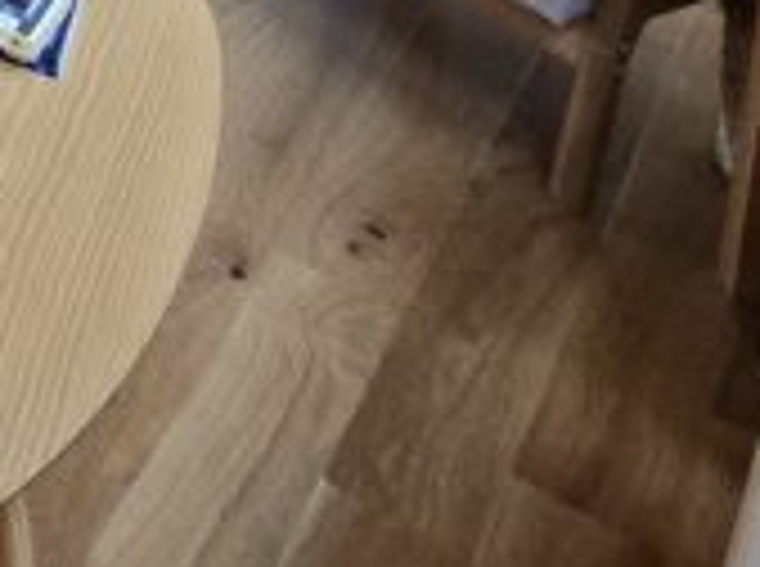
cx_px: -868
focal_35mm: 79
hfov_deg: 16.6
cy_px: -918
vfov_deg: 12.7
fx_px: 1731
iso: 400
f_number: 2.2
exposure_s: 1/60
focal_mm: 2.2
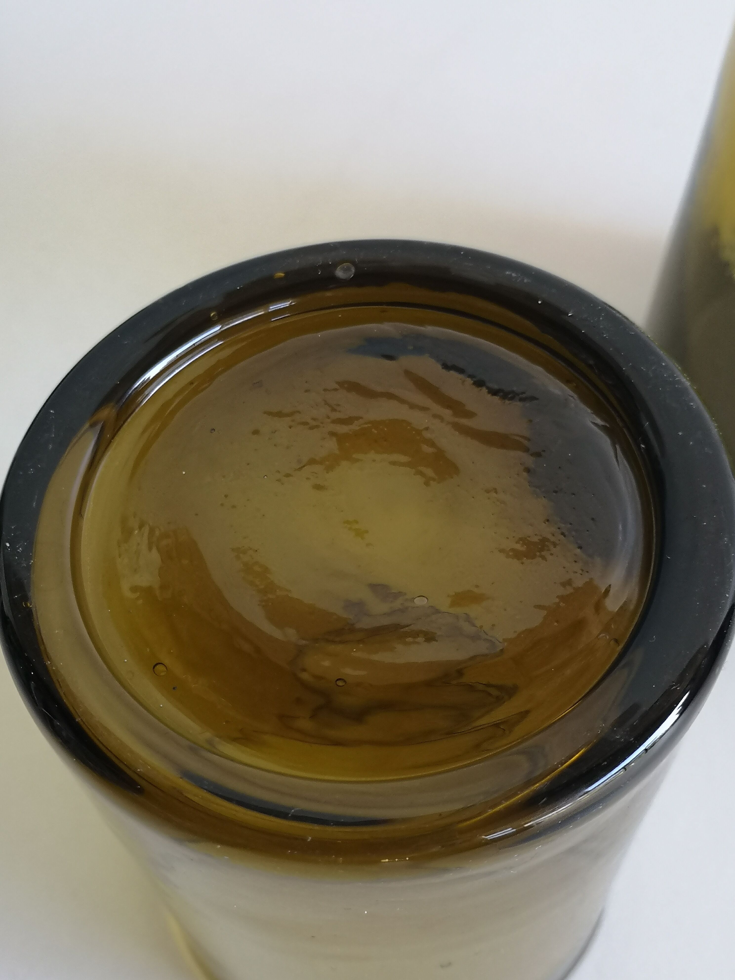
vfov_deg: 43.9
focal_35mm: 43
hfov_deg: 33.6
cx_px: 368
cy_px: 490
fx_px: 1217
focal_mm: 3.95
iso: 80
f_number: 1.8
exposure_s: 1/60
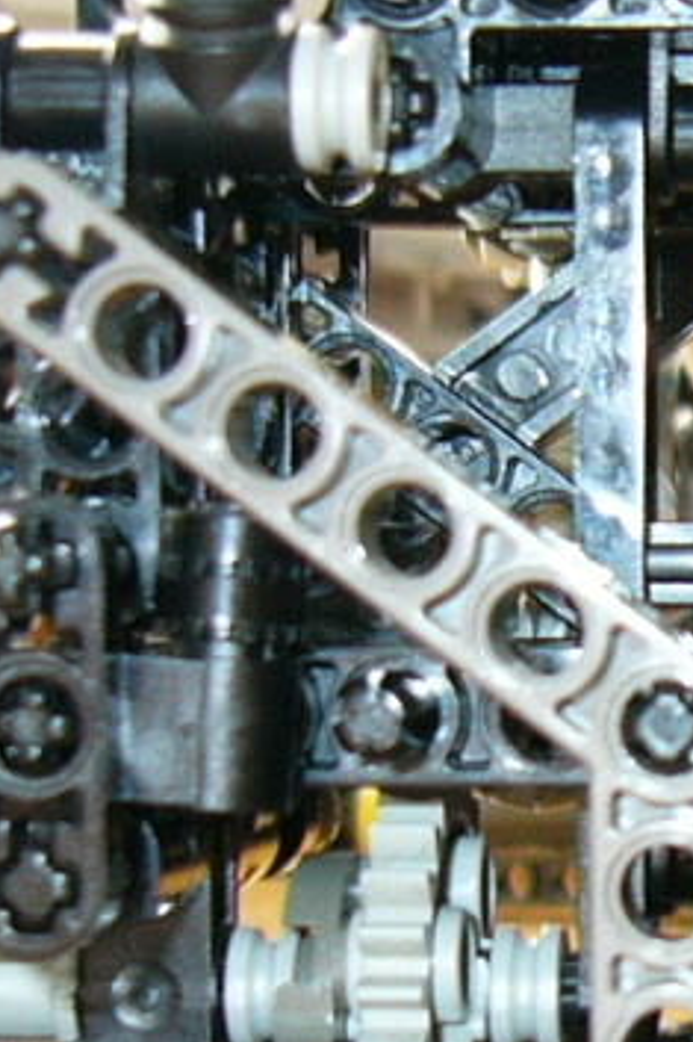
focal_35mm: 132
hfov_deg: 10.0
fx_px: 3815
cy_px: 773
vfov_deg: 15.5
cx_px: 1056
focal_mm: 5.8
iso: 100
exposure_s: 1
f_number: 2.8
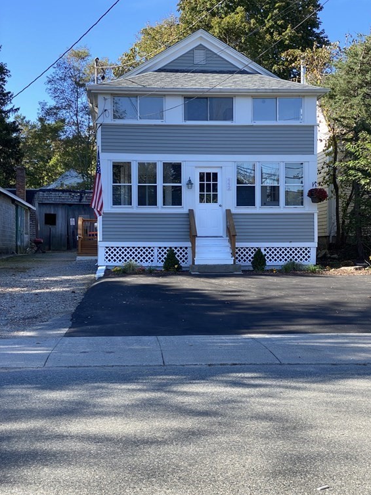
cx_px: 188
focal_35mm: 53
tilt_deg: -0.2
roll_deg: -0.3
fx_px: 758
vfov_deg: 36.2
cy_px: 251
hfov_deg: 27.5
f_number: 2
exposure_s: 1/199
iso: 20
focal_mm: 6
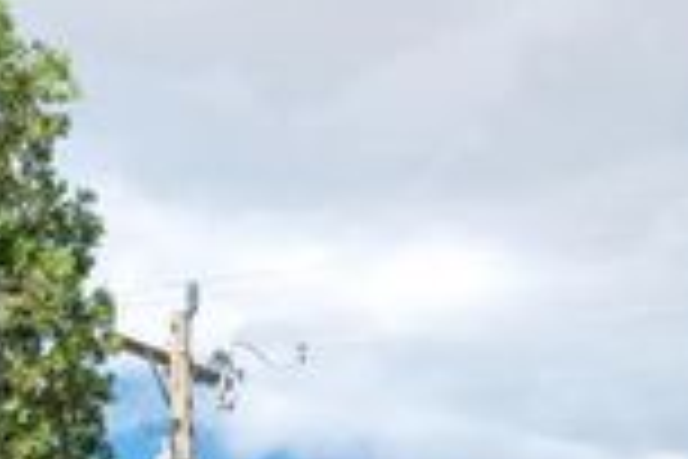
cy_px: 1267
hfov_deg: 10.4
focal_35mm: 194
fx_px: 3707
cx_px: -180
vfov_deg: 6.6
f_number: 9
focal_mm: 29
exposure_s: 1/80
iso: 250
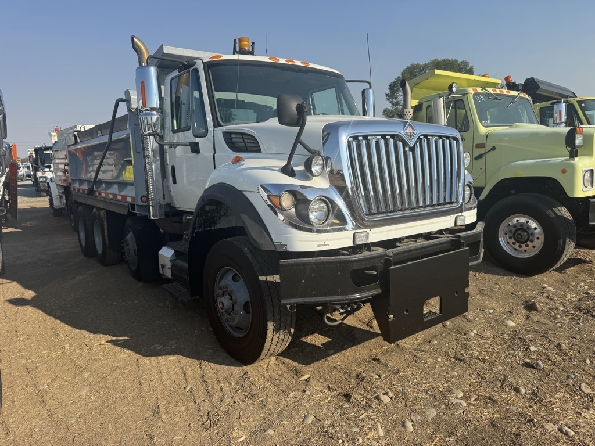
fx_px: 413
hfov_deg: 71.6
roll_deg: +0.9
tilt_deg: -15.7
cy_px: 223
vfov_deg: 56.8
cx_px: 298
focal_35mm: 24
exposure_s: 1/3413
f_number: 1.78
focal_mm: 6.76
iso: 80
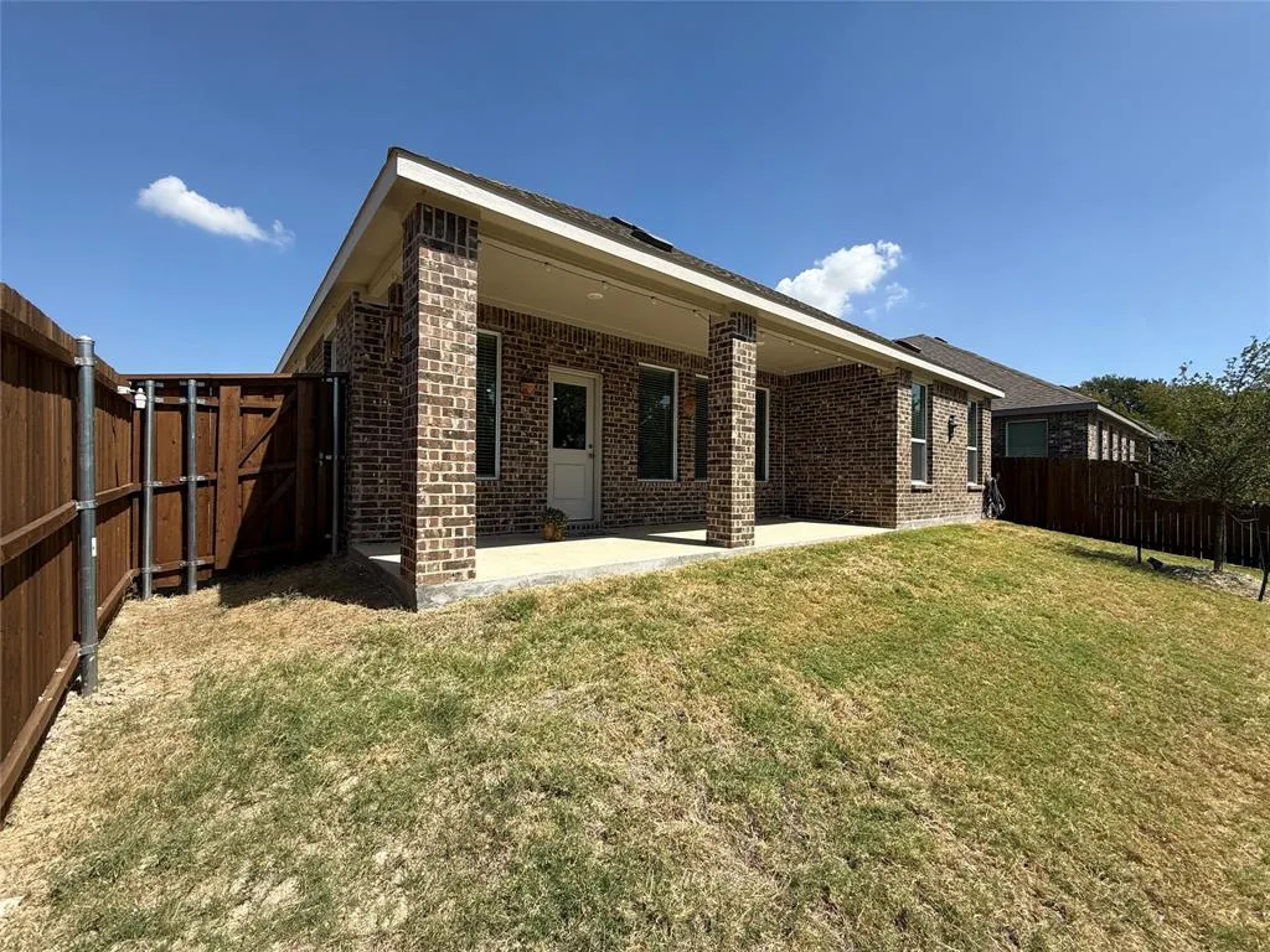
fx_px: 514
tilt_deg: +0.6
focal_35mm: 14
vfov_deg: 85.7
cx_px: 635
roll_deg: -0.8
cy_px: 476
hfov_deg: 102.1
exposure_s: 1/1795
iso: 50
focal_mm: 2.22
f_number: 2.2
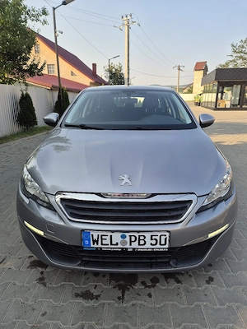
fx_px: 219
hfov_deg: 58.9
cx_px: 124
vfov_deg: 73.9
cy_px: 164
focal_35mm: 23
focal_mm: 5.4
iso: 25
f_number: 1.8
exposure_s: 1/714
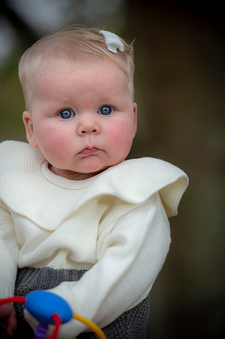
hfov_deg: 7.4
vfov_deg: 11.1
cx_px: 112
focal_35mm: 185
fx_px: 1738
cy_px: 170
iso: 160
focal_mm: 185
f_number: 3.5
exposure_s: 1/200
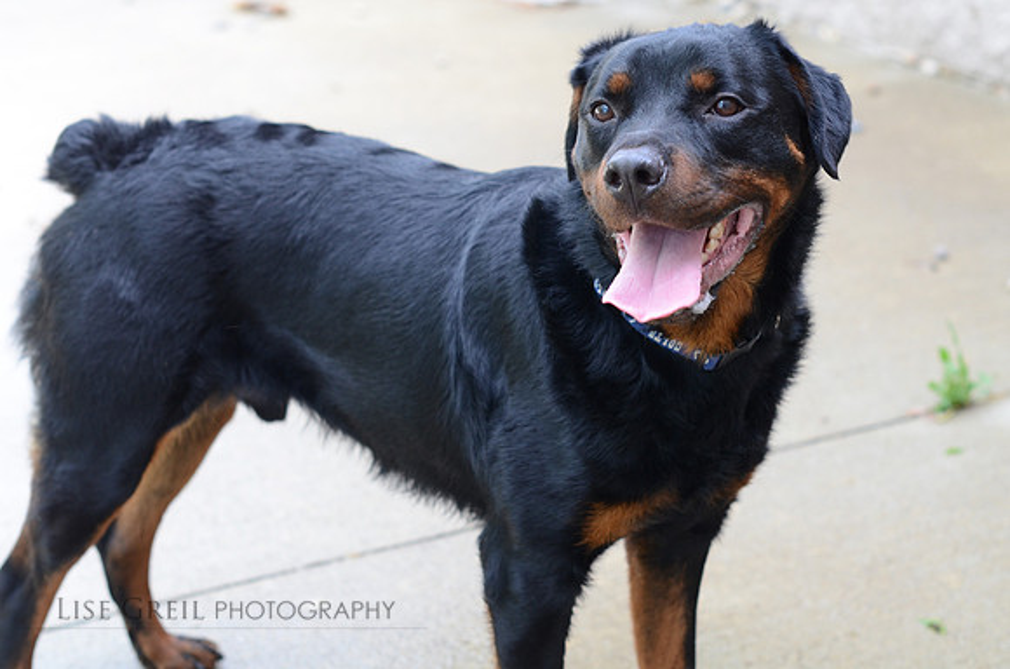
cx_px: 505
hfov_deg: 27.0
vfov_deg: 18.1
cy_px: 334
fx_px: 2100
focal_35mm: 75
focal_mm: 50
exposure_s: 1/200
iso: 400
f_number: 4
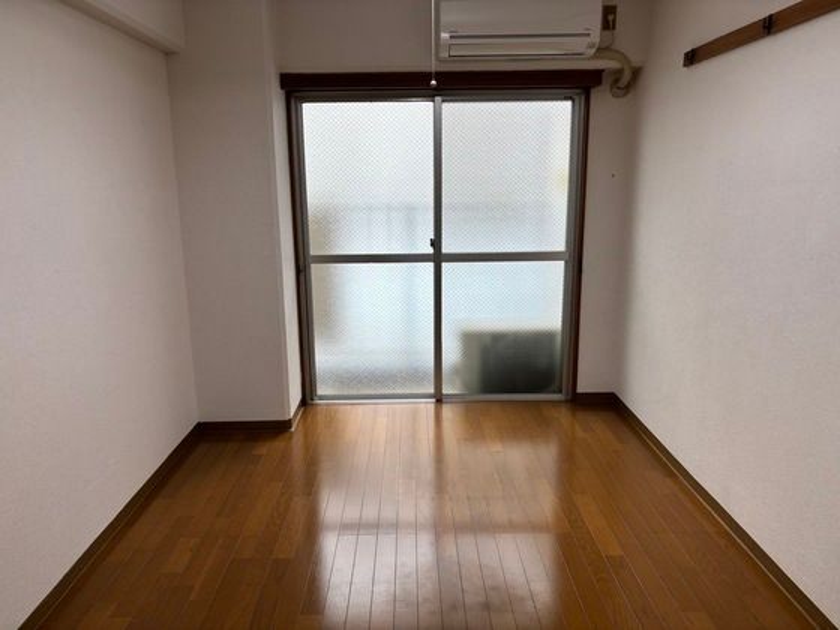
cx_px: 420
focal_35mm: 26
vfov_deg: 53.1
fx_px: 631
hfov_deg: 67.3
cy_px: 315
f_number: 1.6
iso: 50
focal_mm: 5.96
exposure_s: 1/120
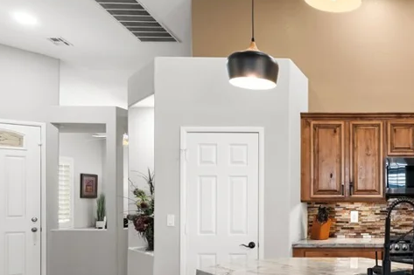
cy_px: 202
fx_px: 448
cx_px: 418
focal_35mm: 39
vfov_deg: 33.6
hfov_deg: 42.5
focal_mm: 18
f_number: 8
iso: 400
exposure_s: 1/3
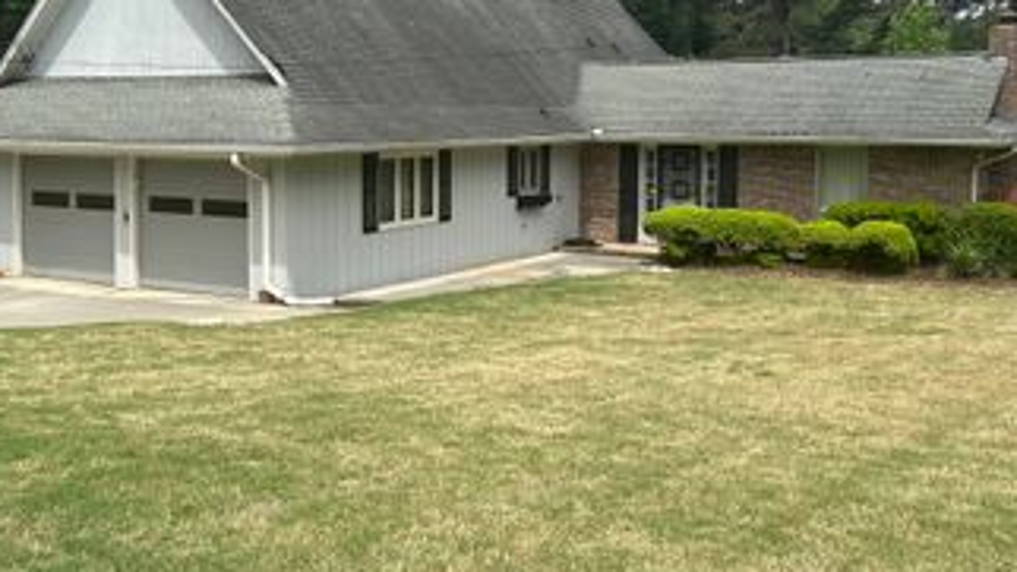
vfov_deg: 26.8
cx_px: 445
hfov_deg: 46.3
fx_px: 1186
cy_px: 163
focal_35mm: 44
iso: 50
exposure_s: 1/3257
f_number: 1.5
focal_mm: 5.7
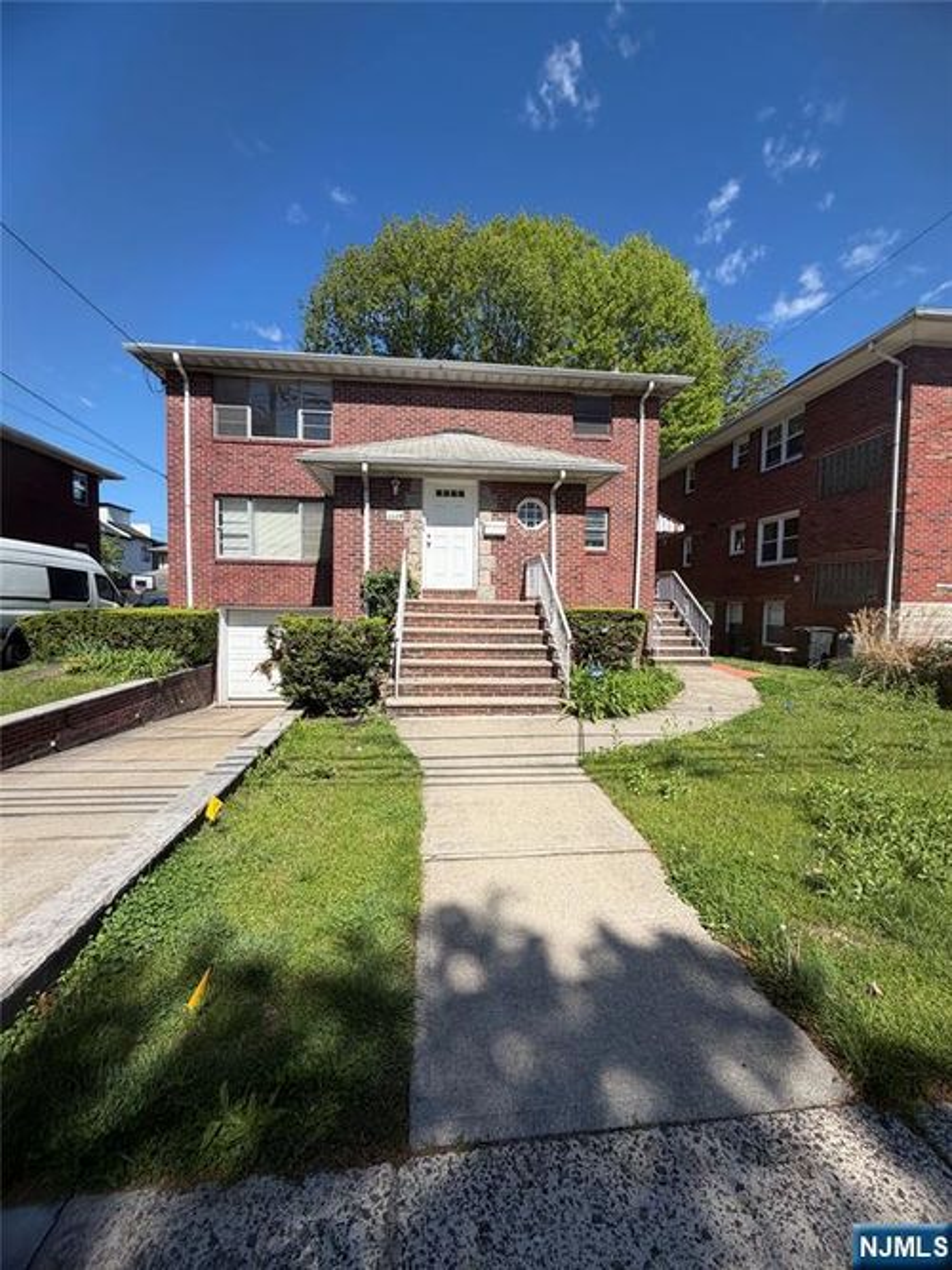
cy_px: 635
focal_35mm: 14
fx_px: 514
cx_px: 476
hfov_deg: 85.7
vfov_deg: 102.1
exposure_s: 1/770
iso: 25
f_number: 2.2
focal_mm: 2.22
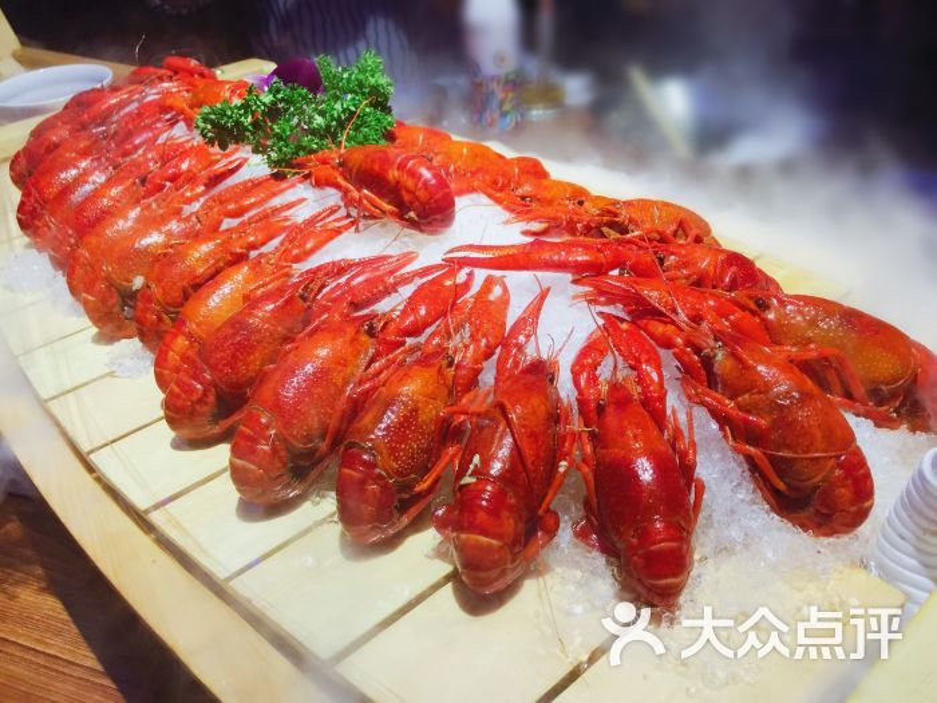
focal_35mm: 29
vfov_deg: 48.2
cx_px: 468
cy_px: 352
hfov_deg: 61.7
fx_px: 785
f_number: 2.2
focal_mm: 4.15
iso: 64
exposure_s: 1/33
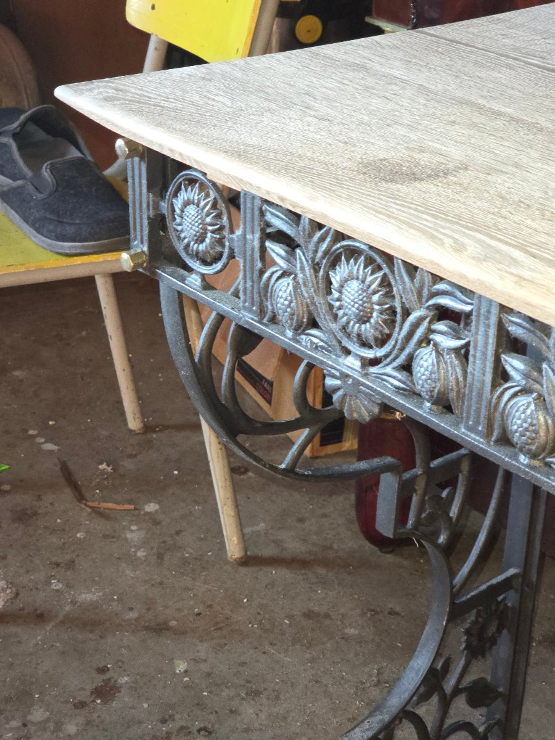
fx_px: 1475
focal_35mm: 69
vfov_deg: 28.2
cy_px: 370
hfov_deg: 21.3
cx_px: 278
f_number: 2.4
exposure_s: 1/30
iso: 250
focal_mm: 7
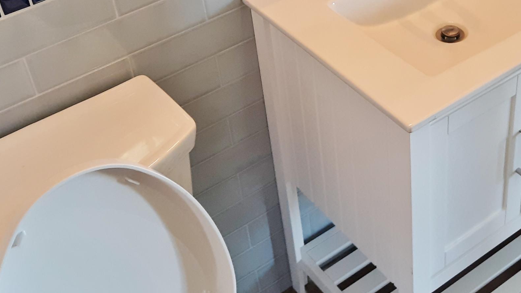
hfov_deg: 35.7
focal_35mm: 58
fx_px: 801
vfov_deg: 20.3
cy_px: 33
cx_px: 347
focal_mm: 3.7
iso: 160
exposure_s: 1/40
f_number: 1.7
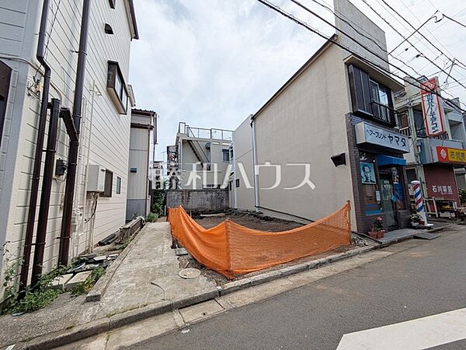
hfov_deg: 102.1
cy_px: 175
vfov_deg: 85.7
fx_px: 188
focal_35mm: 14
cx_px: 233
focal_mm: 1.83
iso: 49
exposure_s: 1/3436
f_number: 2.2
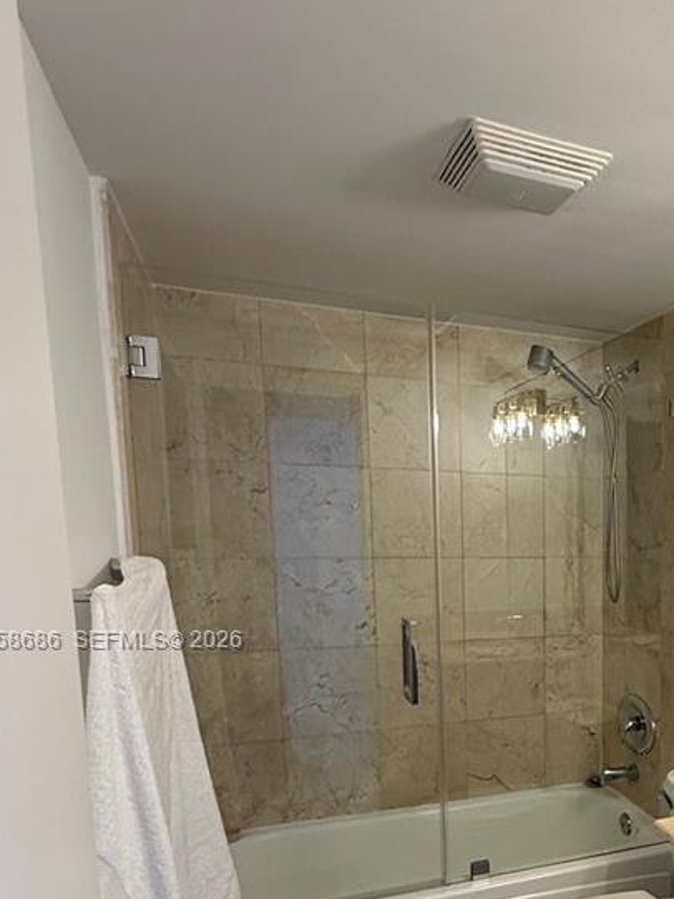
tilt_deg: -7.0
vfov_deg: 56.3
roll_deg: -1.8
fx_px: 805
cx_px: 682
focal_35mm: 31
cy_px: 642
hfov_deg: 39.7
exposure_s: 1/120
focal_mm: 2.22
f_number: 2.2
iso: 160
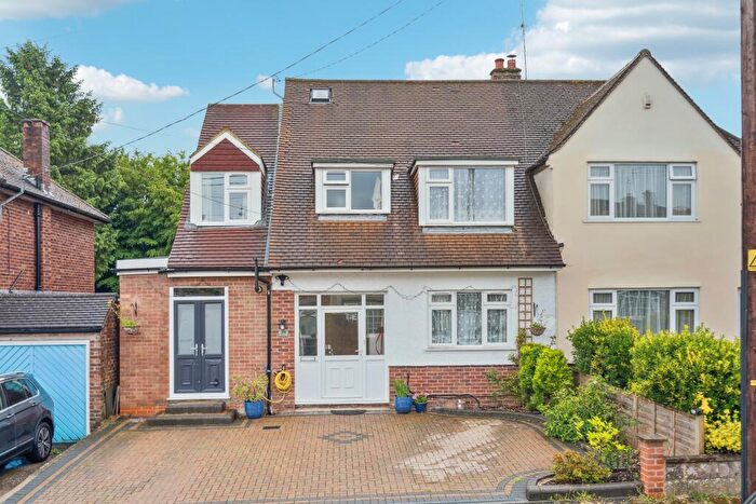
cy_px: 252
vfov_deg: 40.0
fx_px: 693
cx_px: 378
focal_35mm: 33
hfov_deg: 57.2
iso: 400
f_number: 6.3
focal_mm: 33
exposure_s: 1/125
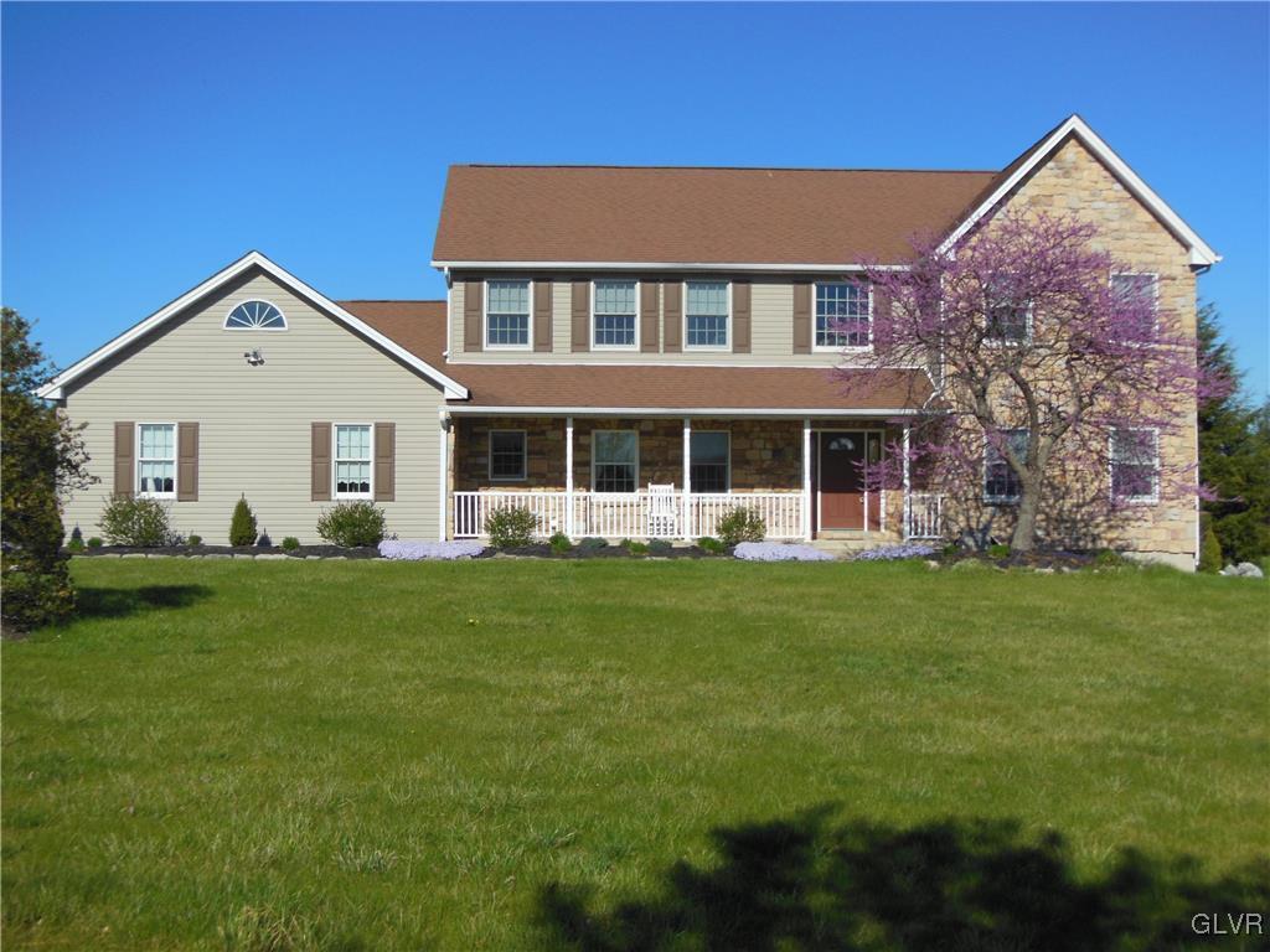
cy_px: 476
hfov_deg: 42.1
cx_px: 635
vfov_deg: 32.2
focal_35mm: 45
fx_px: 1651
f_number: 4.4
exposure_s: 1/1250
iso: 125
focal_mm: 8
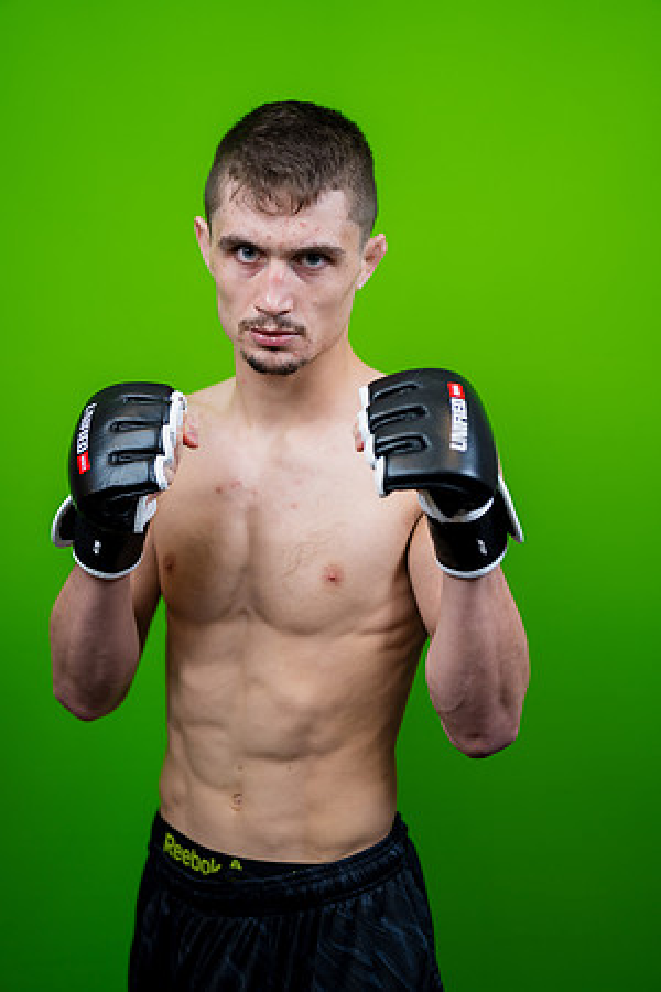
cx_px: 330
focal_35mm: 50
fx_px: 1377
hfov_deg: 27.0
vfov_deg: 39.6
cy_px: 496
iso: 100
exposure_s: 1/160
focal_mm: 50
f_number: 2
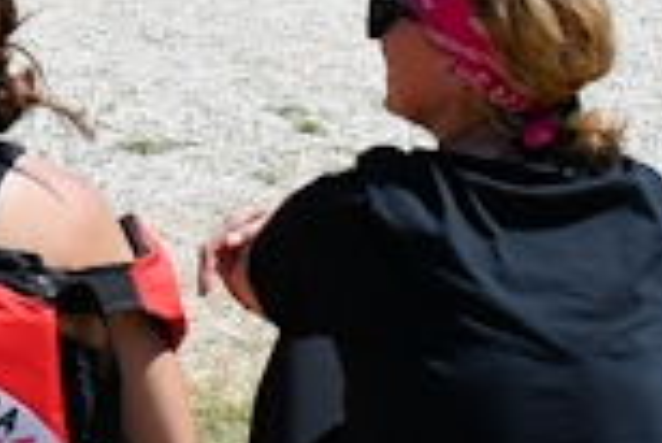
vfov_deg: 9.8
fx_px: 2577
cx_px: -920
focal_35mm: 140
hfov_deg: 11.9
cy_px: 62
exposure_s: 1/320
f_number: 9
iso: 100
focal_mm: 18
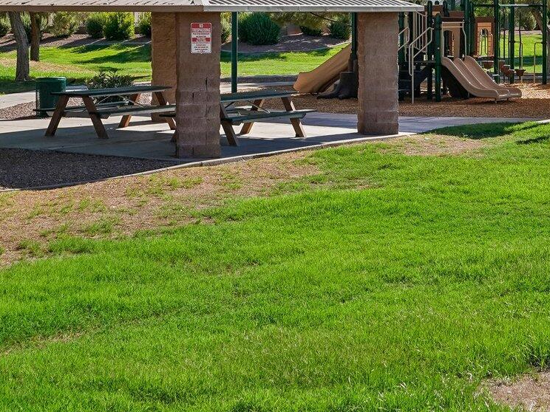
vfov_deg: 15.9
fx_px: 1451
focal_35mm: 91
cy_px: 4
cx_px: 461
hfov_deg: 21.1
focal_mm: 34.5
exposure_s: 1/800
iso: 400
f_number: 8
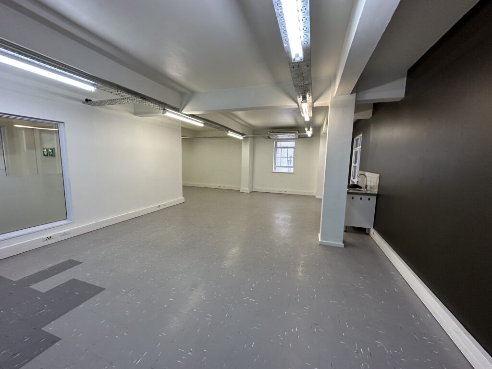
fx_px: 199
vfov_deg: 85.7
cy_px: 184
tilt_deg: -5.7
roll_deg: -1.7
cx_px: 246
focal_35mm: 14
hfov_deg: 102.1
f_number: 2.2
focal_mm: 2.22
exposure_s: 1/100
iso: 160
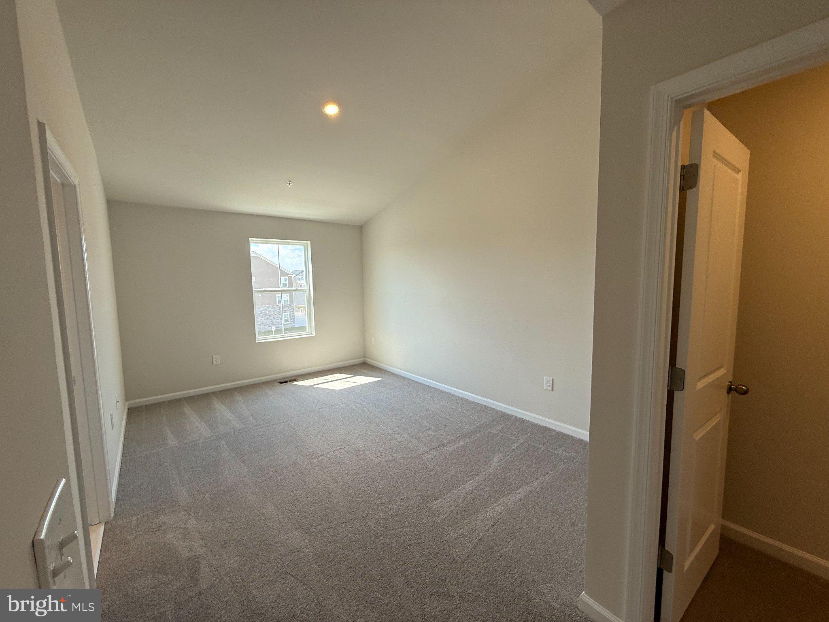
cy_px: 311
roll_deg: +1.3
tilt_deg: -4.5
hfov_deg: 102.1
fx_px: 335
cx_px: 414
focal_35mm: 14
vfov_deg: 85.7
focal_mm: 2.22
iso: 64
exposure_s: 1/159
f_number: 2.2
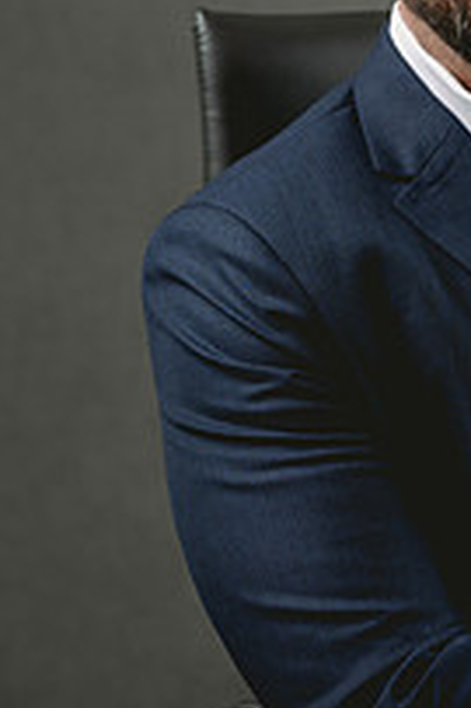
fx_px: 2182
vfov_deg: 18.4
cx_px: 494
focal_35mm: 111
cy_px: 209
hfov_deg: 12.2
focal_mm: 50
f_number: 3.5
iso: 50
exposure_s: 1/200
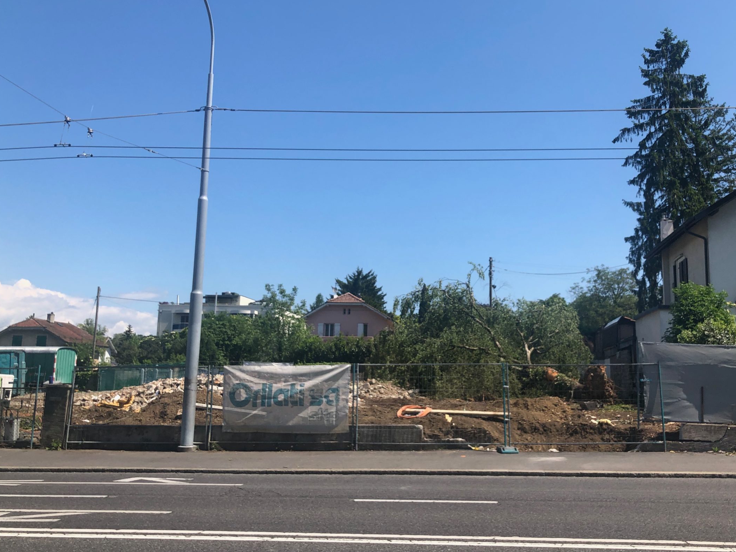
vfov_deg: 41.8
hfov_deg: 53.8
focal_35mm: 34
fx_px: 723
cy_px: 279
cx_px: 415
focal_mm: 4
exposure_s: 1/2208
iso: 20
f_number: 1.8
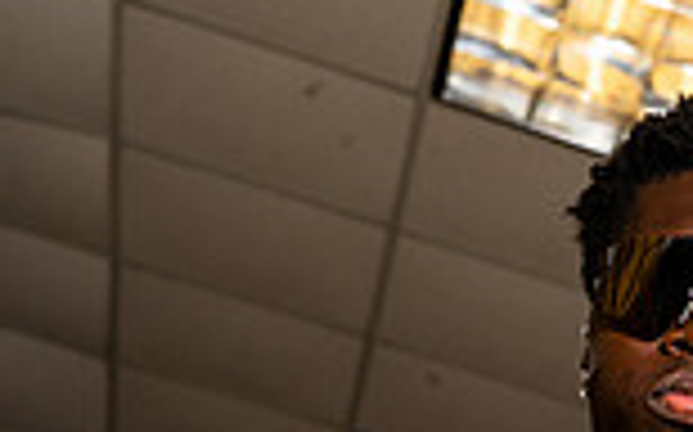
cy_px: 981
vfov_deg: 7.9
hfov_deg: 13.4
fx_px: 2925
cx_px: 639
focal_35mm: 155
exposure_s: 1/250
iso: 200
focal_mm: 52
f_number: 5.6
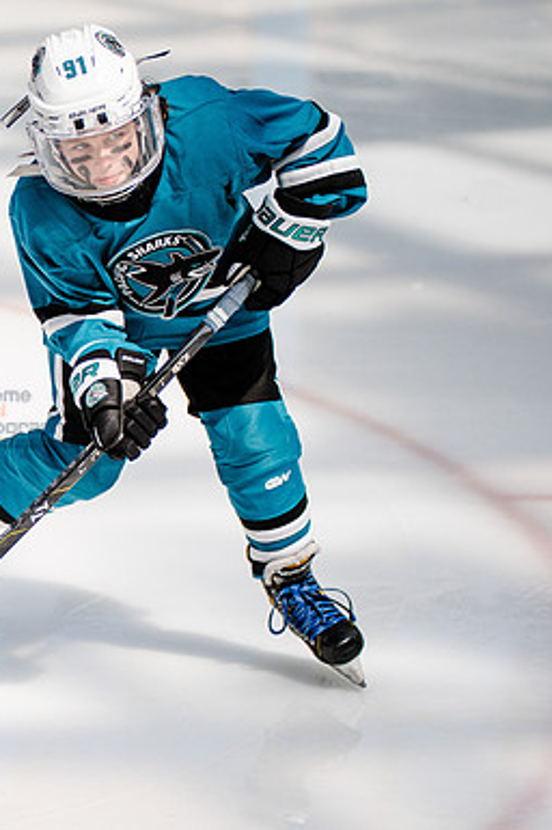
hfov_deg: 6.0
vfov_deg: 9.1
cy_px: 497
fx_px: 5207
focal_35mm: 226
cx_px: -166
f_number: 3.2
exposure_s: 1/2000
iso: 640
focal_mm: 120
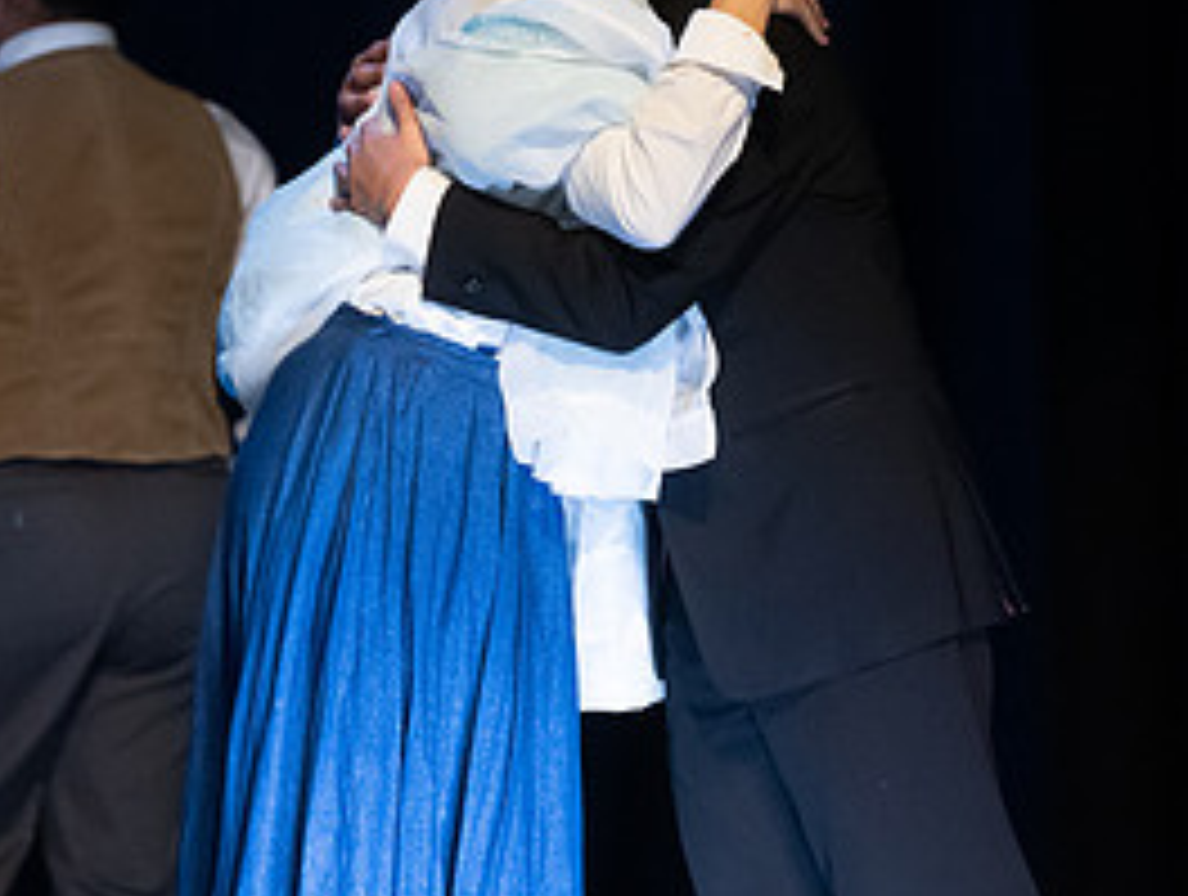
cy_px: 546
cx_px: 485
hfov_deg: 2.7
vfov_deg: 2.0
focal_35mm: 728
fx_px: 25030
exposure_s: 1/320
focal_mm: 200
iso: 3200
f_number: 2.8
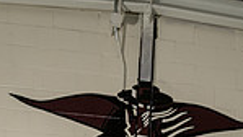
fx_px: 509
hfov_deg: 26.8
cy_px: 352
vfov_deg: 11.8
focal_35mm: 79
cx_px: 147
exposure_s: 1/250
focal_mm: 25
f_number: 4.5
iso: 100
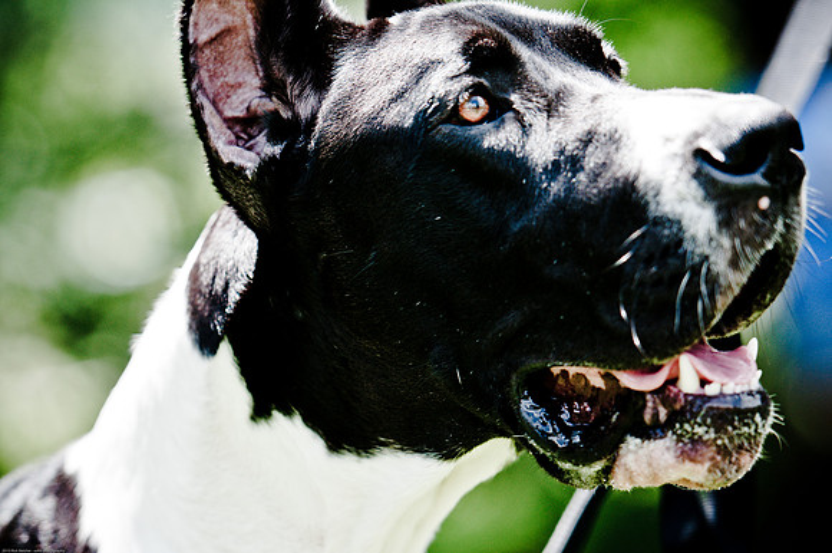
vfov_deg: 5.7
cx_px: 416
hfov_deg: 8.6
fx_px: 5539
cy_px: 276
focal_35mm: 240
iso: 200
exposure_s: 1/800
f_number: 2.8
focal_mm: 160
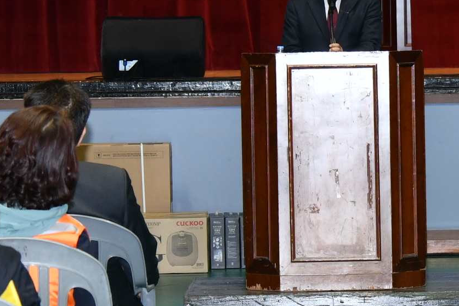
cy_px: 58
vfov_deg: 6.0
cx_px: 392
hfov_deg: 9.0
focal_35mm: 227
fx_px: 2894
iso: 400
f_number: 4
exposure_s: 1/250
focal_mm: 46
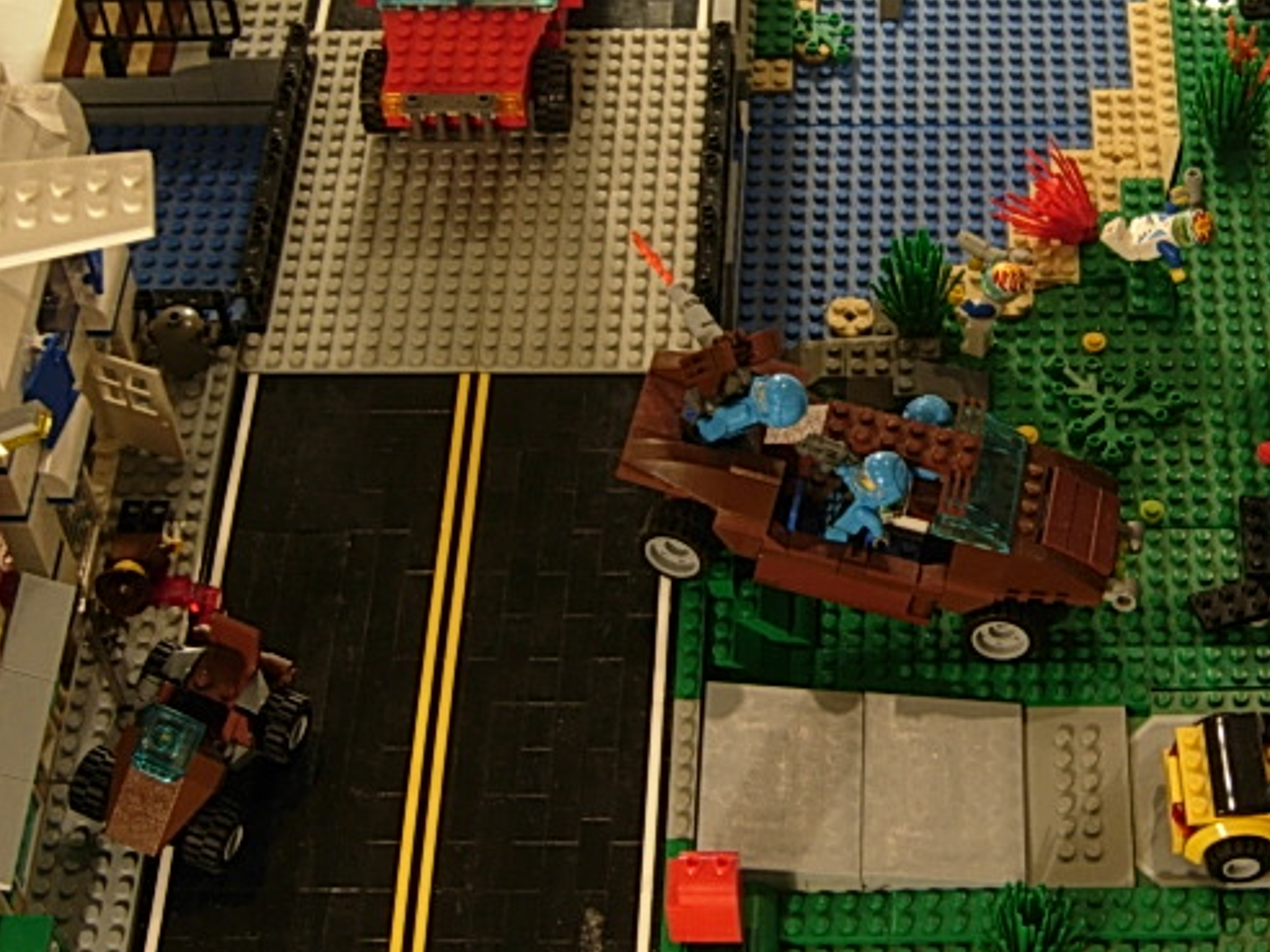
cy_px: 330
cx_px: 1012
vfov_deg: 19.6
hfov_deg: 25.5
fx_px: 2752
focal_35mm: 75
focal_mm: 7.5
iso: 50
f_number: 2.7
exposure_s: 1/6.5
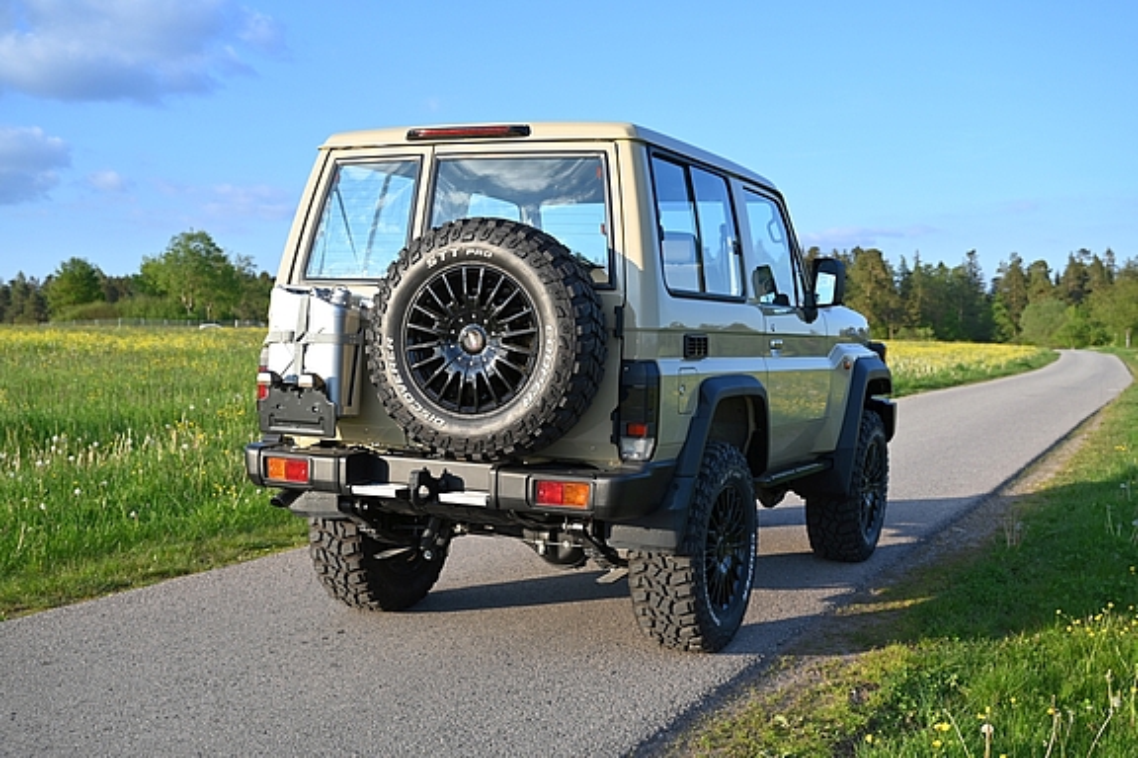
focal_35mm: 42
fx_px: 1328
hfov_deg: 46.4
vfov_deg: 31.9
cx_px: 569
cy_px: 379
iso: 125
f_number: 5.6
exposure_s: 1/250
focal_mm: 42
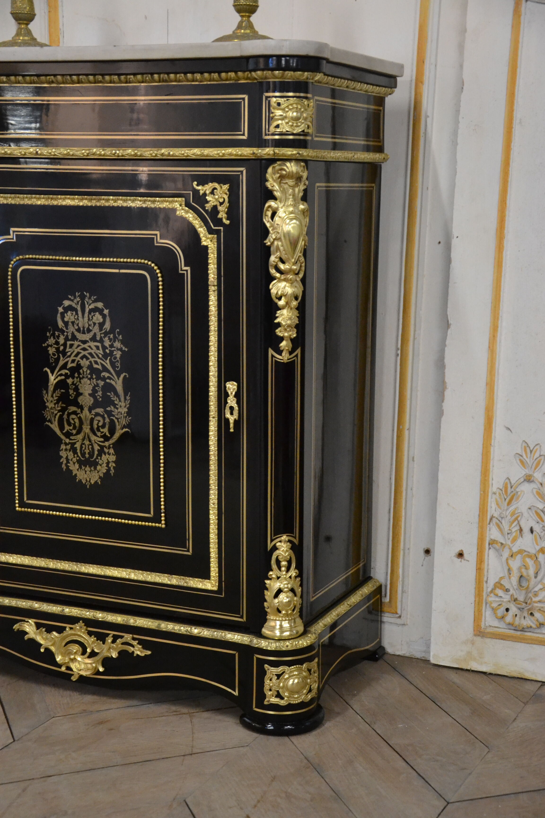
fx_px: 1362
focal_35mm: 60
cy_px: 409
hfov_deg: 22.6
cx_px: 272
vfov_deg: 33.4
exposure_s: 1/40
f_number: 4.5
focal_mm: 40
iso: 3200
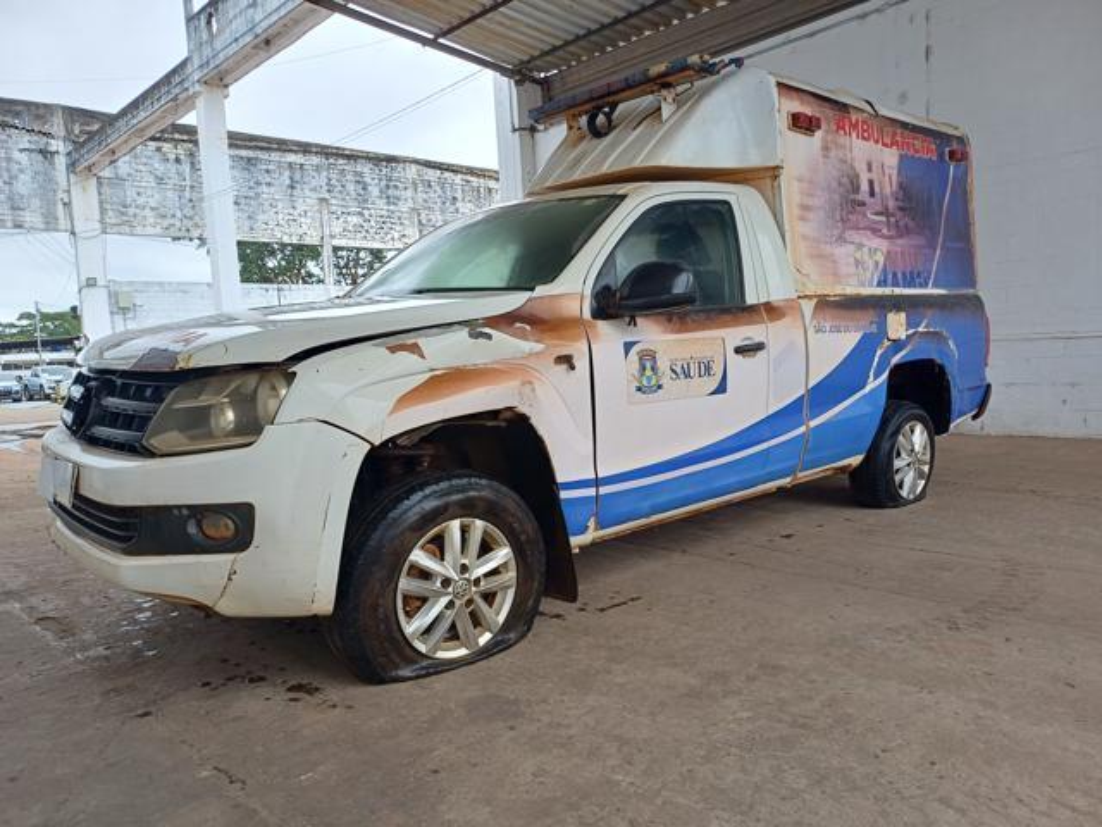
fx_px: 796
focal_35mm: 25
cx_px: 551
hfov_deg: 69.4
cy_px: 414
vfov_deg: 54.9
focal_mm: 4.65
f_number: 1.8
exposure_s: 1/186
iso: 50
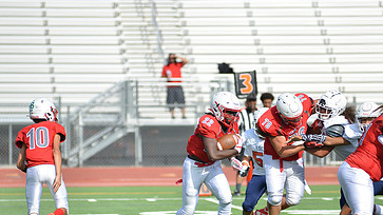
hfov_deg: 6.4
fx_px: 3401
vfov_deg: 3.6
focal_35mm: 335
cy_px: 164
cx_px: 218
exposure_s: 1/1600
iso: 100
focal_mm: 200
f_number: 2.8
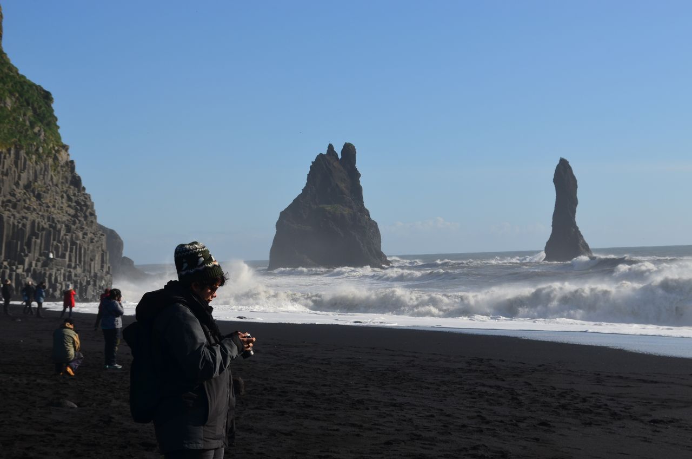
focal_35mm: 82
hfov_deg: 24.7
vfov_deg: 16.5
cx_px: 346
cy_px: 230
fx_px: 1583
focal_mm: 55
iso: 200
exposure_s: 1/400
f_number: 11
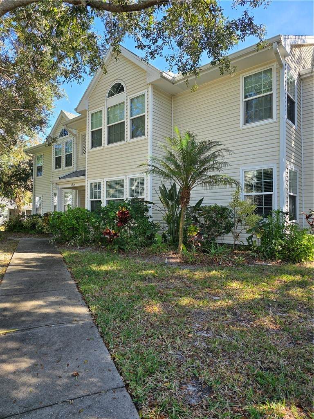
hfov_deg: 58.9
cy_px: 210
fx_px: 278
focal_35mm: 23
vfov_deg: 73.9
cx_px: 157
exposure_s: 1/359
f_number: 1.7
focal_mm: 6.3
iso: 25
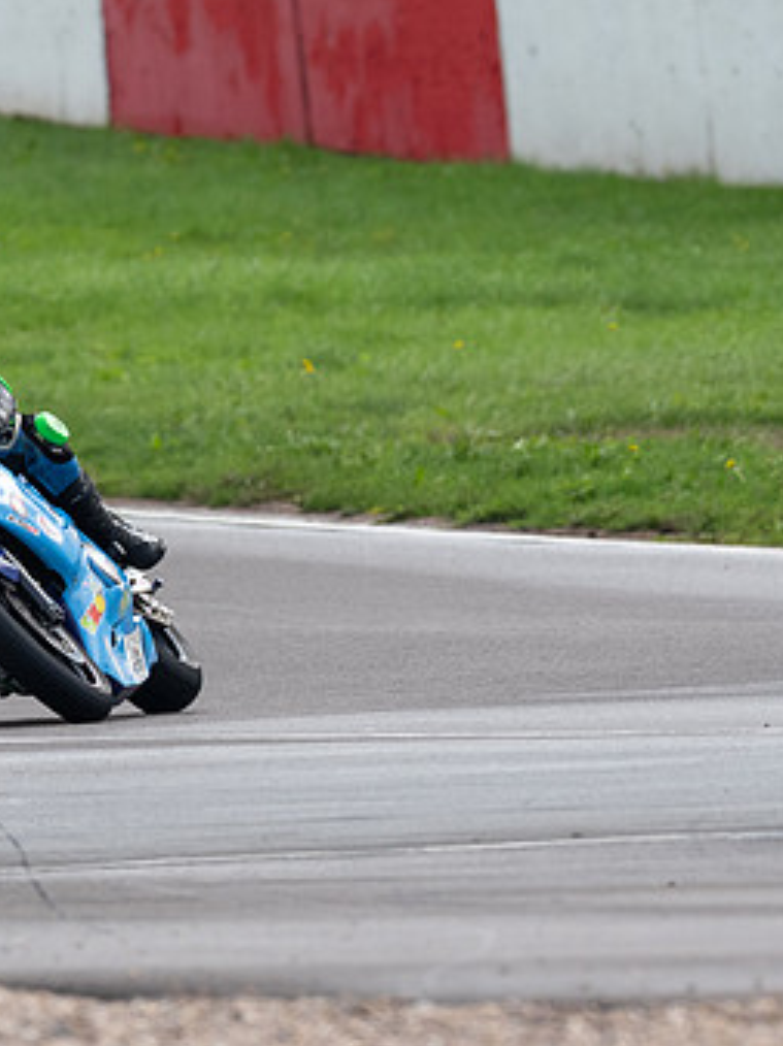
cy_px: 623
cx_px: -82
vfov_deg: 1.2
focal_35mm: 1708
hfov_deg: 0.9
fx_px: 51578
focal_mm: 600
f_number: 6.3
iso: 200
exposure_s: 1/500
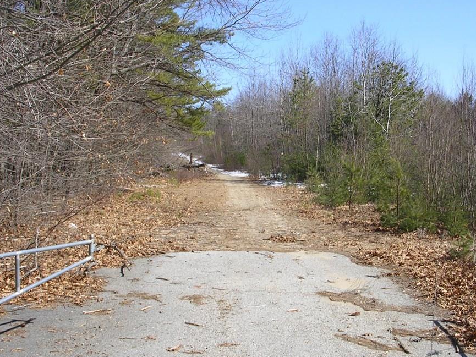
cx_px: 277
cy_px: 180
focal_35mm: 45
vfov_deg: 32.2
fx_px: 619
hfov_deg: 41.9
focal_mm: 5.8
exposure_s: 1/196
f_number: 5.6
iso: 50
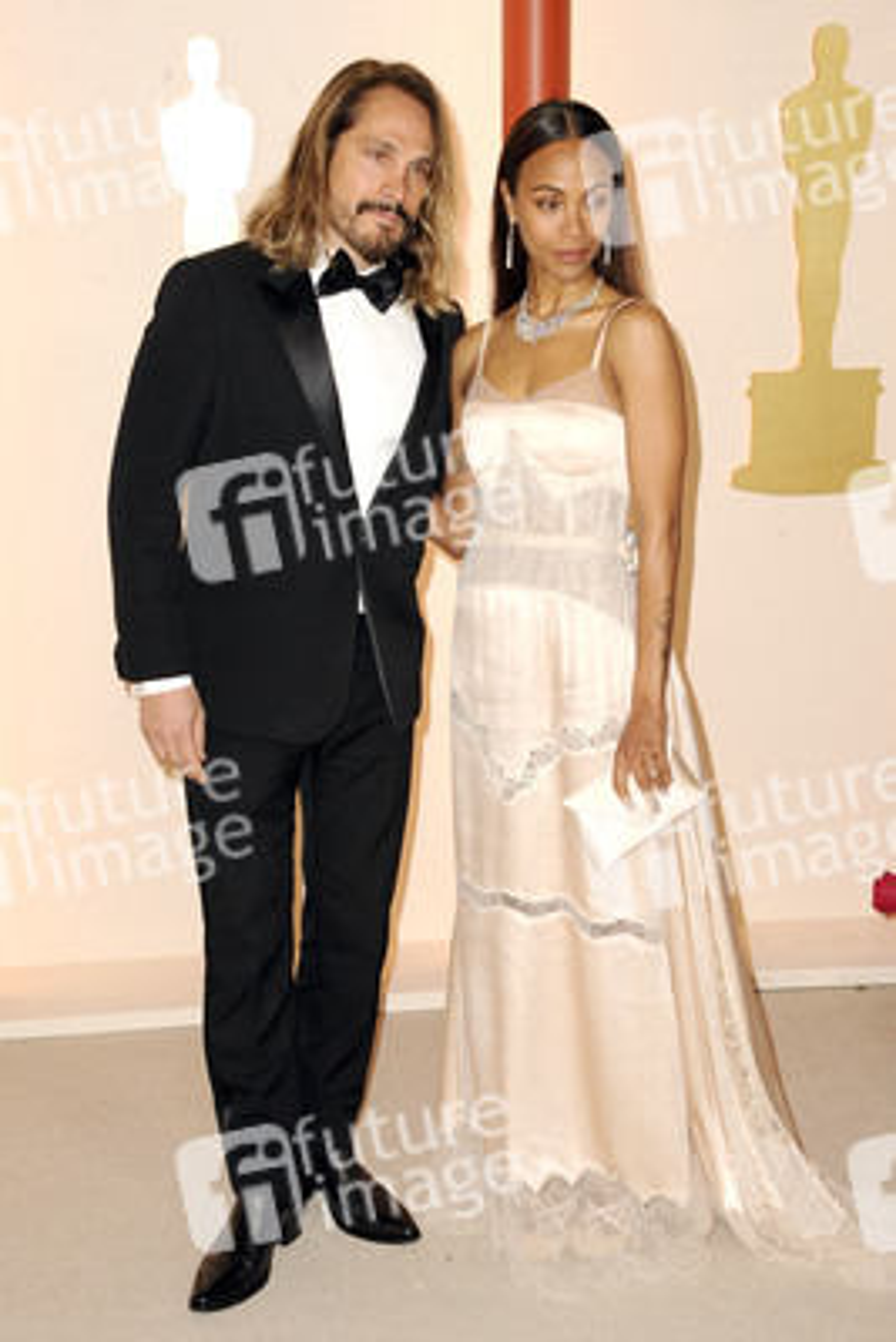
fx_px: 2089
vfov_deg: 35.6
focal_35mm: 56
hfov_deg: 24.2
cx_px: 448
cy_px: 671
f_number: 7.1
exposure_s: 1/200
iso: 1600
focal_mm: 56
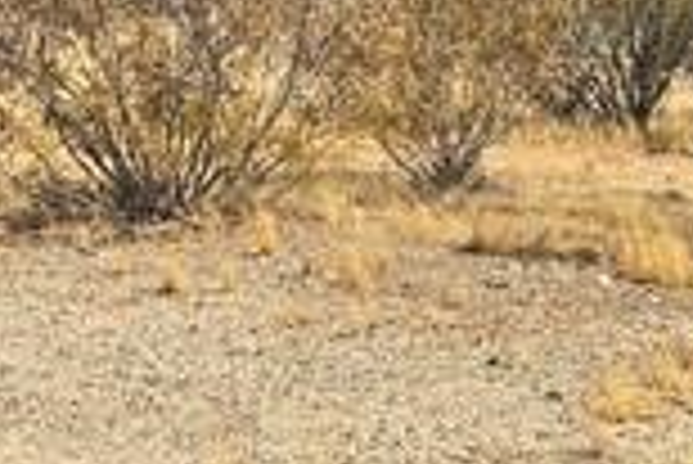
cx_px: 328
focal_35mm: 159
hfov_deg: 12.9
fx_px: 3064
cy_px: -252
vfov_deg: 8.4
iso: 12
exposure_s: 1/1099
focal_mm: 6.3
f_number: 1.7
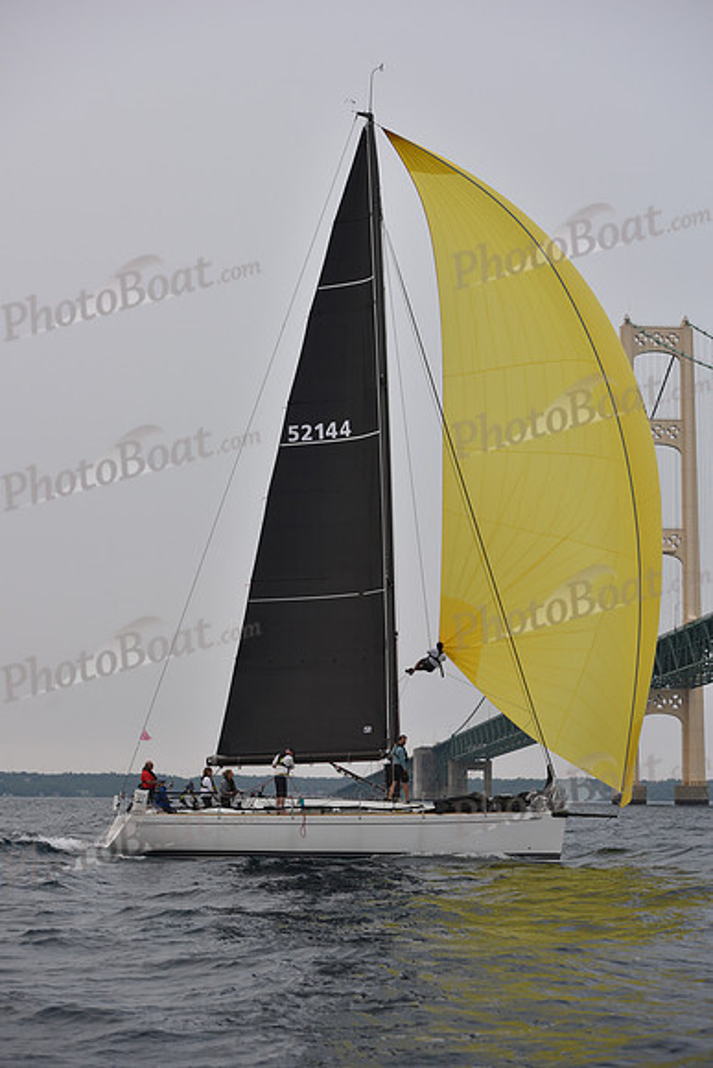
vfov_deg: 28.8
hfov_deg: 19.5
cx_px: 356
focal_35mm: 70
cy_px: 534
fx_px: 2078
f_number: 5
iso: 250
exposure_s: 1/640
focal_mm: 70
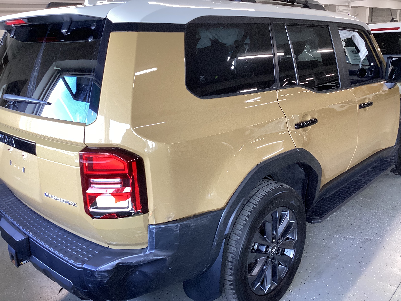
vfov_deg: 45.4
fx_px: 359
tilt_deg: -18.9
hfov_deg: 58.4
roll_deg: +2.3
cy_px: 150
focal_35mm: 31
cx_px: 200
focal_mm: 3.3
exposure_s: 1/50
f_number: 2.4
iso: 125
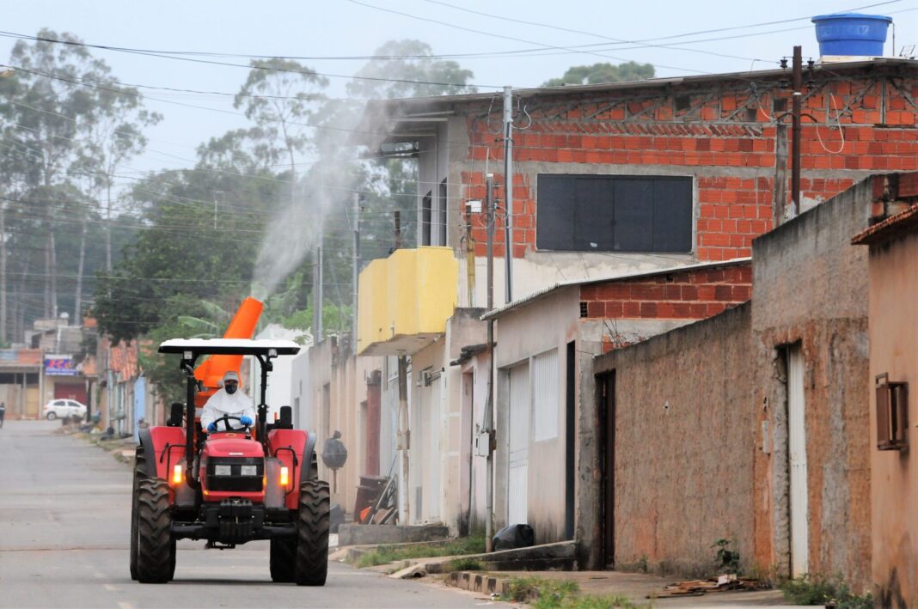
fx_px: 7639
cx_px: 459
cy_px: 304
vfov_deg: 4.6
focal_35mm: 300
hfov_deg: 6.9
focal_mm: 200
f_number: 5
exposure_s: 1/400
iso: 1250
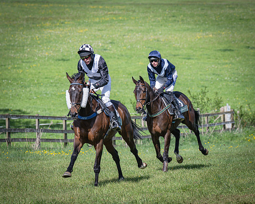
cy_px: 88
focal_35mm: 265
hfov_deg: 7.3
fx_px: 2000
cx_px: 84
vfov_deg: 5.8
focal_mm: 135
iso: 400
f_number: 4
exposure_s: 1/2500
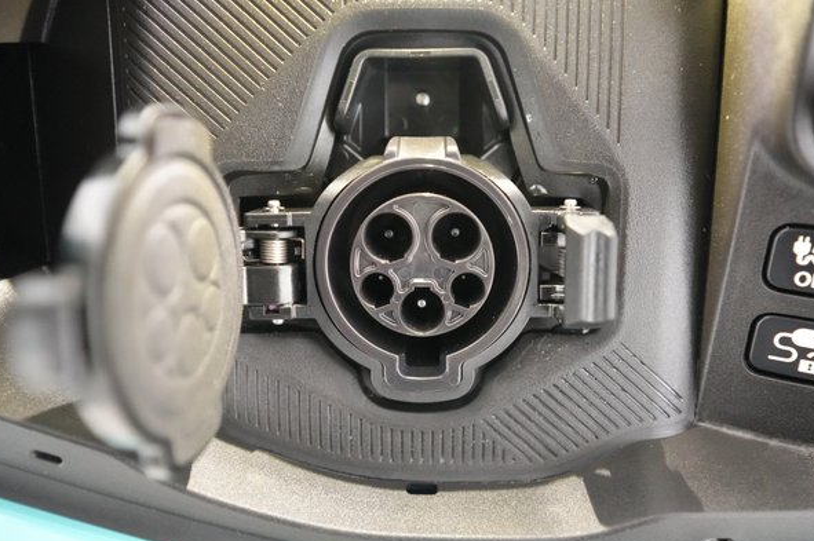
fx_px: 587
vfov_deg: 49.5
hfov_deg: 69.4
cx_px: 424
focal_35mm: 26
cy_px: 259
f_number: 2.8
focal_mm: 24
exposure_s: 1/40
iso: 12800
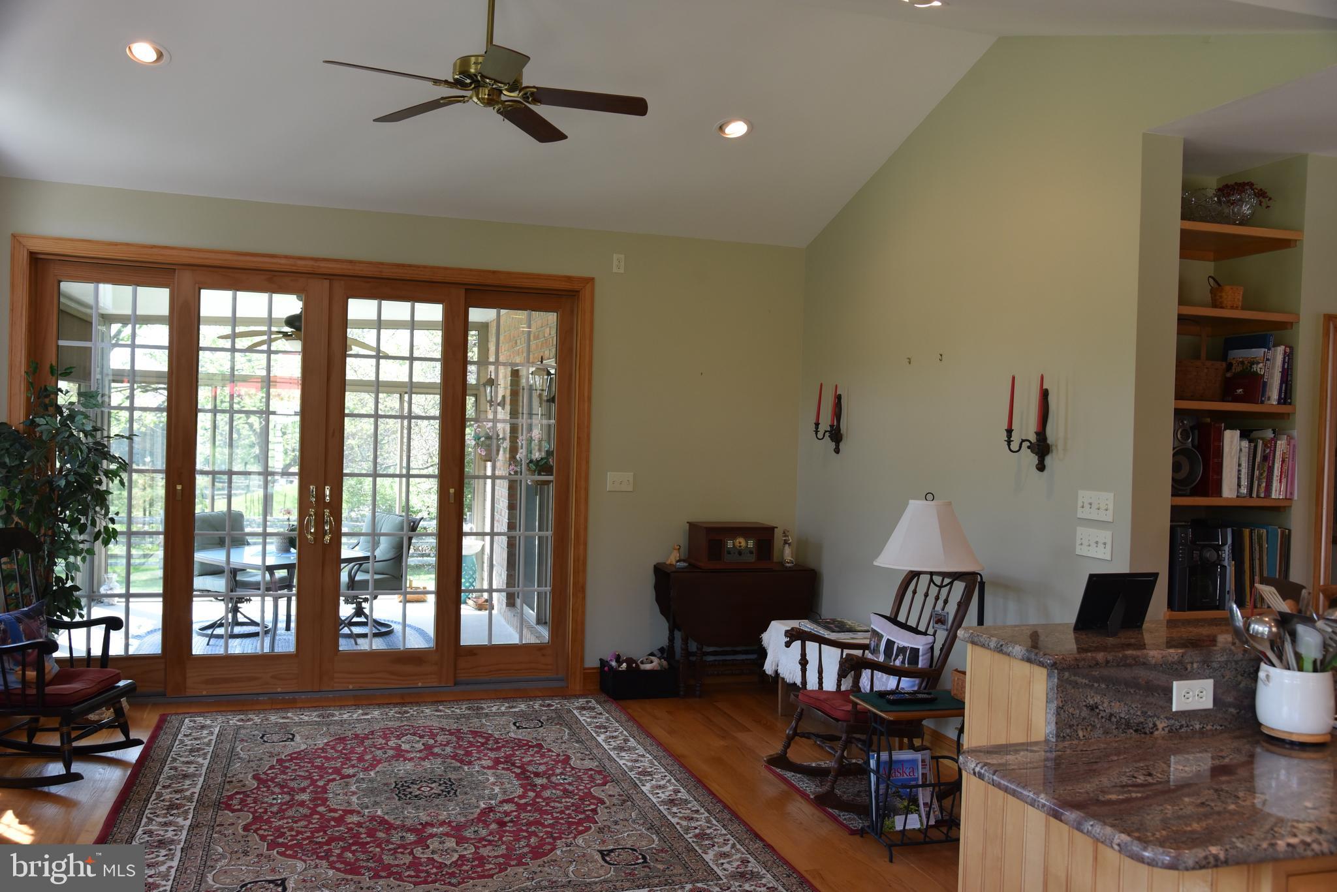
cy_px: 446
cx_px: 668
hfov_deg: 61.9
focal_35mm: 30
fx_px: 1114
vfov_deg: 43.6
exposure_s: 1/125
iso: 800
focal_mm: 30
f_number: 5.6
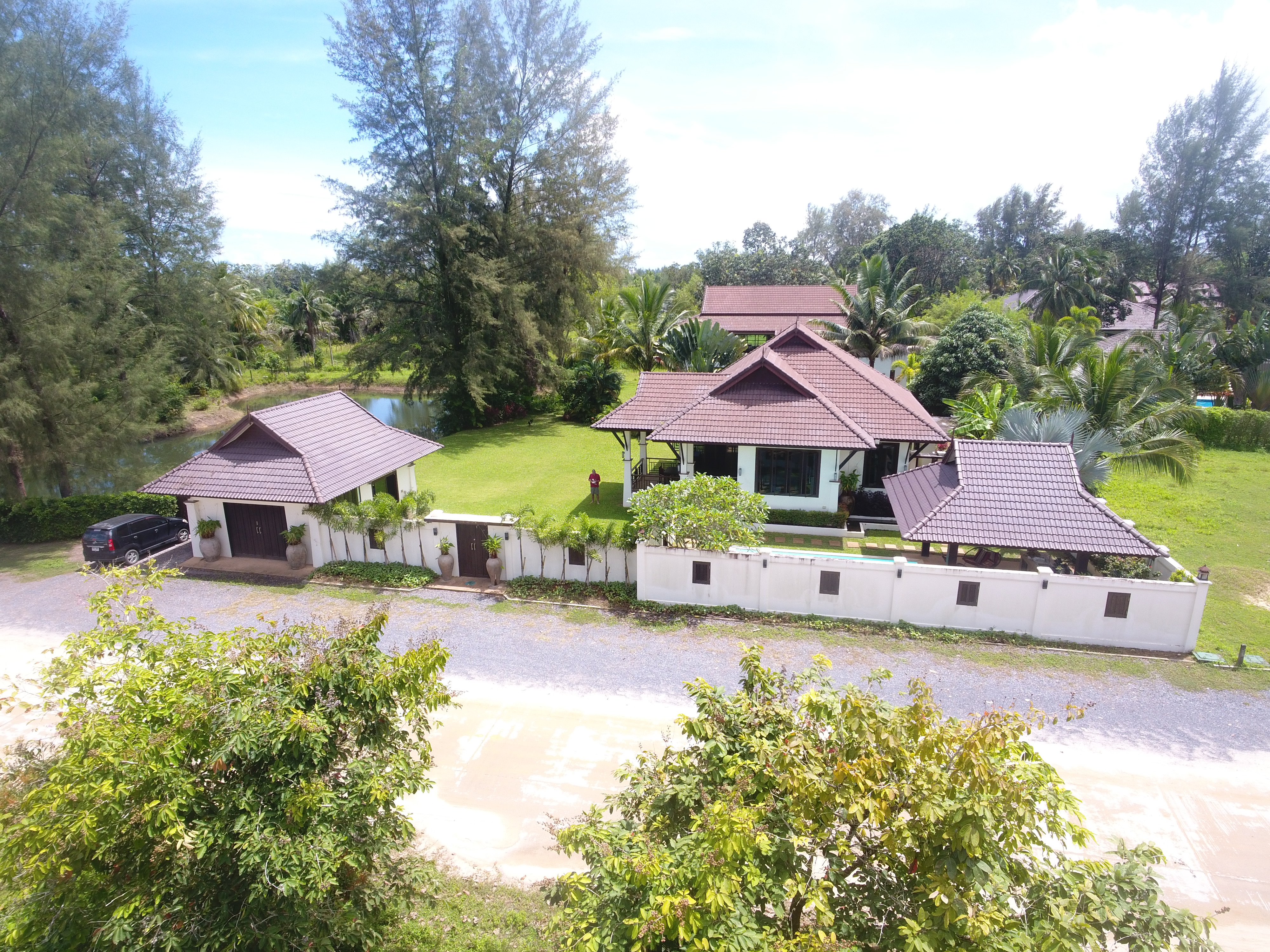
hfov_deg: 81.7
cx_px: 635
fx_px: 734
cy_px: 476
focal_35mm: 20
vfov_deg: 66.0
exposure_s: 1/345
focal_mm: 3.61
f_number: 2.8
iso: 100
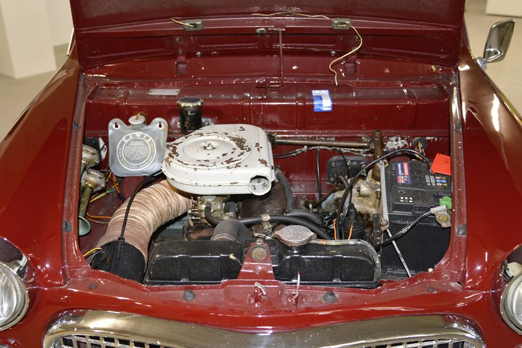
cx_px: 256
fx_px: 551
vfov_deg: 35.1
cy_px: 175
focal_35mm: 38
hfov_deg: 50.7
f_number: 4
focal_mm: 35
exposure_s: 1/60
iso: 800
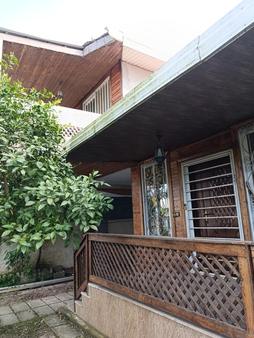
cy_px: 171
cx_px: 129
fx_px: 244
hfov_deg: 55.0
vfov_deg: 69.3
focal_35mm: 25
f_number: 1.6
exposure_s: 1/100
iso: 80
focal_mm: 6.14
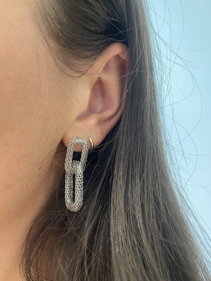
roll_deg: -1.9
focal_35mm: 26
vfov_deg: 67.3
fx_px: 211
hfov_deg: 53.1
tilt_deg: -2.3
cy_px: 140
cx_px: 106
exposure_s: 1/60
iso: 125
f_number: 1.6
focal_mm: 4.2
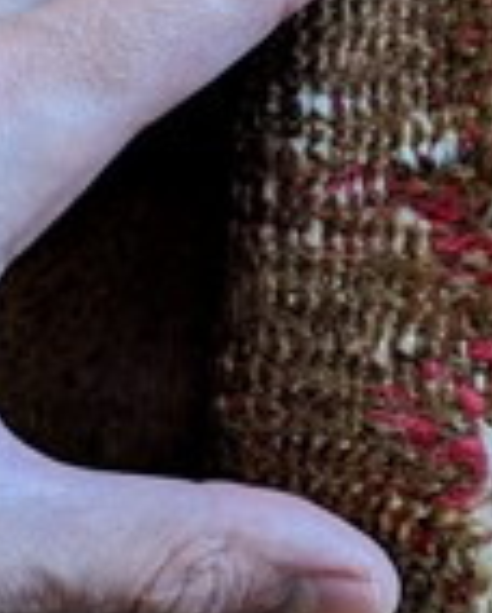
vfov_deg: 28.6
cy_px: 255
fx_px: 1199
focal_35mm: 66
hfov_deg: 22.5
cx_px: 460
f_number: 1.85
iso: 1309
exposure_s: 1/59.1
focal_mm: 6.81
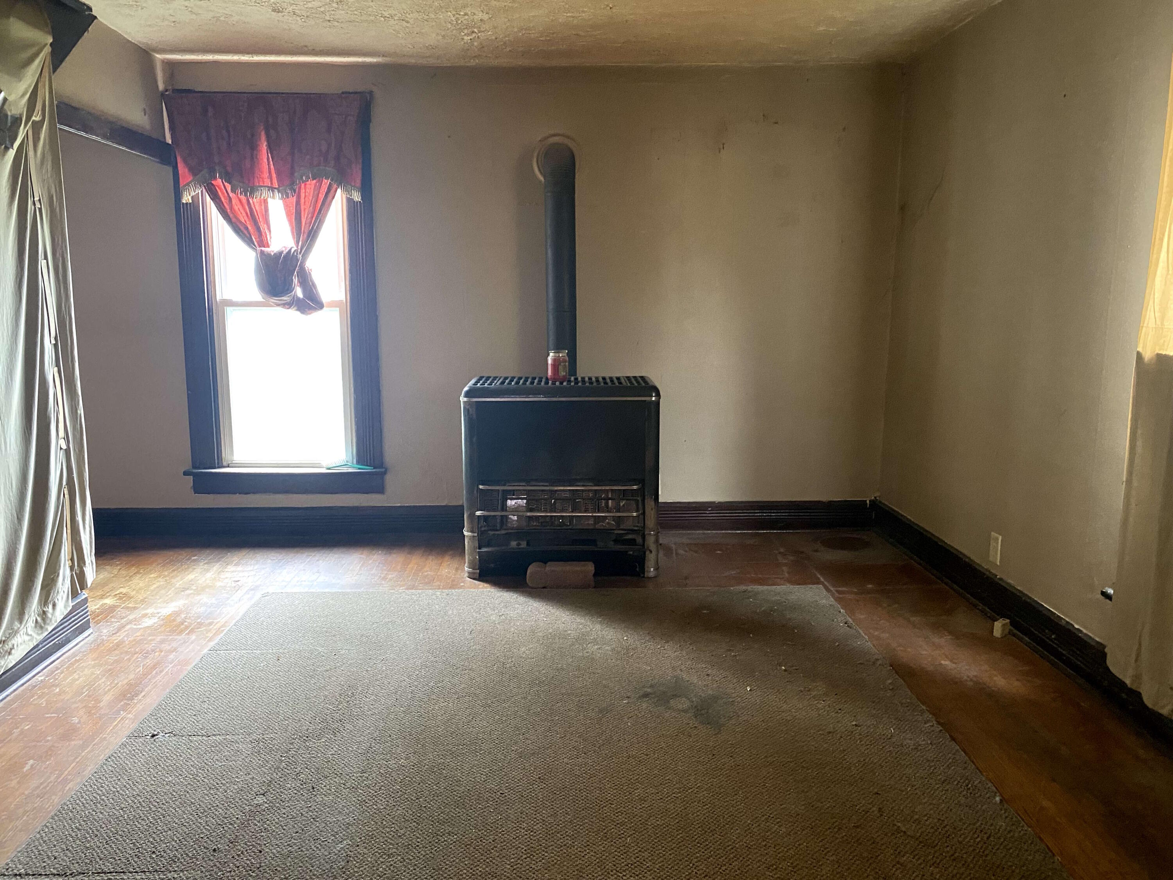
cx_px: 586
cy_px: 440
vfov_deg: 53.1
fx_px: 881
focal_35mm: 26
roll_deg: +0.4
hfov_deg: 67.3
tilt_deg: -9.3
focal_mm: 4.25
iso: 500
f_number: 1.8
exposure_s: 1/48
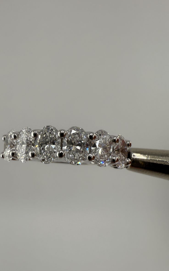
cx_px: 66
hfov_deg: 47.3
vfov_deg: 70.4
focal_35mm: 26
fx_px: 192
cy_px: 135
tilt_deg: -34.6
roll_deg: -6.8
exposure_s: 1/2132
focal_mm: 2.22
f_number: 2.2
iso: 40
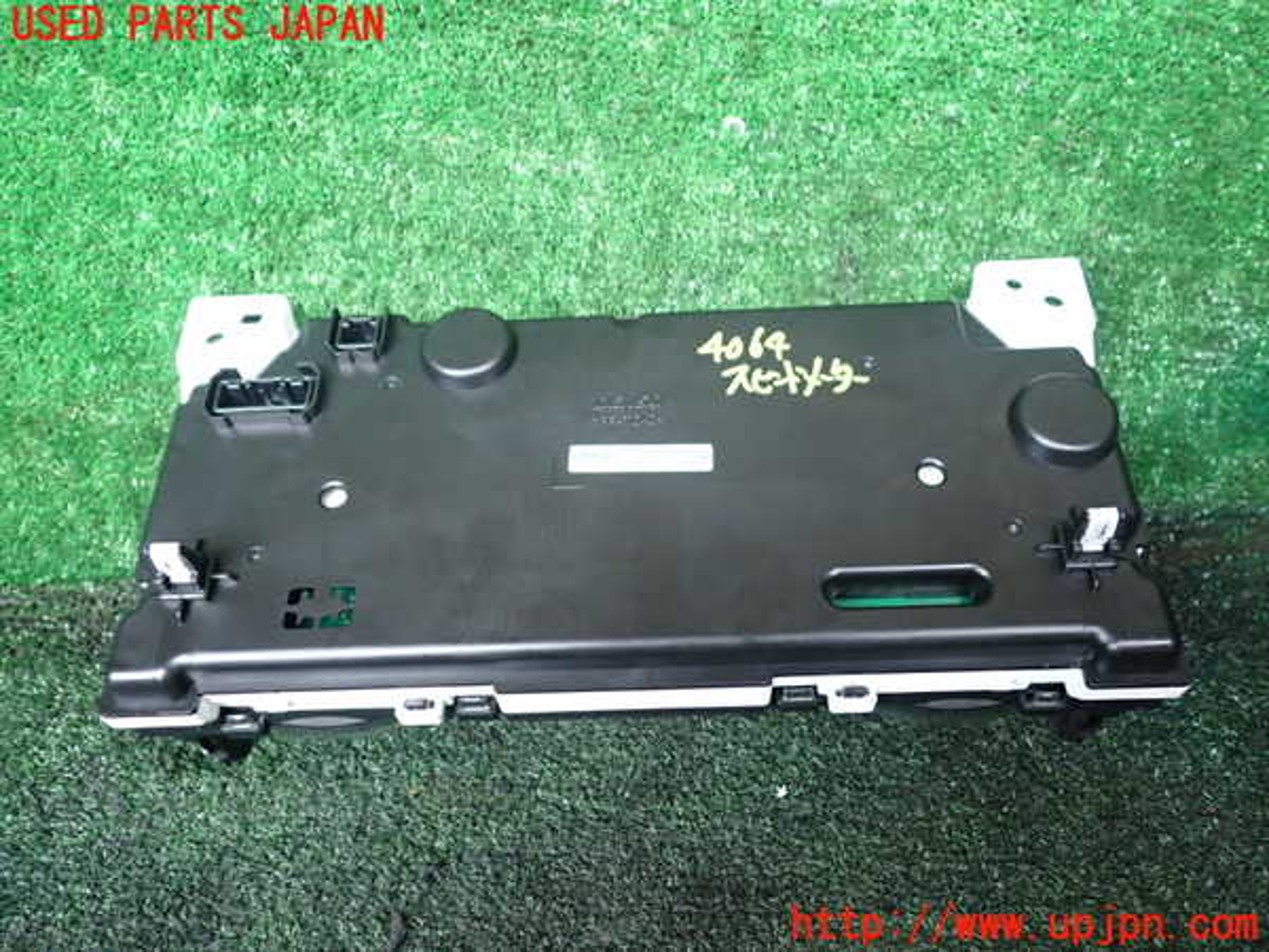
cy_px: 476
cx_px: 634
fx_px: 1100
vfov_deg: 46.8
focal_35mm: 30
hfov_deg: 60.0
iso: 400
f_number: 2.3
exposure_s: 1/30
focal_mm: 5.4
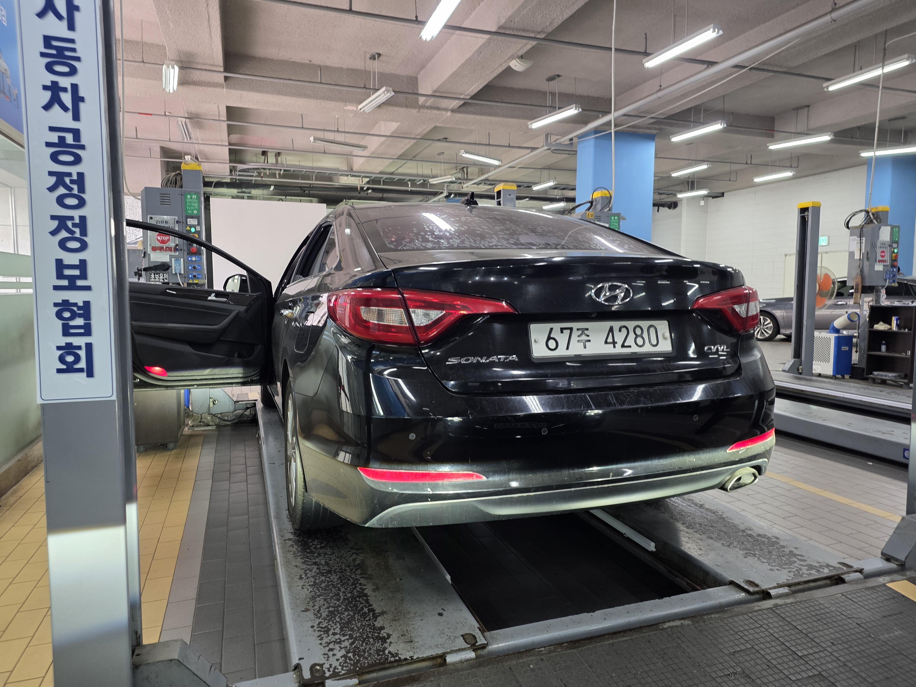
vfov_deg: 58.9
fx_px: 609
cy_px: 344
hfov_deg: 73.9
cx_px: 458
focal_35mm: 23
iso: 160
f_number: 1.7
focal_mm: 6.25
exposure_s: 1/60
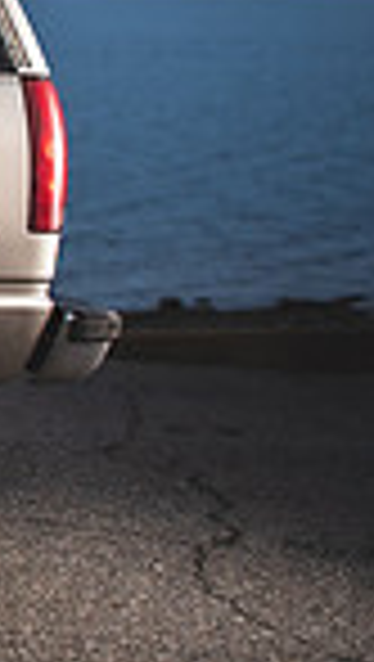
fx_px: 1793
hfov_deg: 9.0
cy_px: 16
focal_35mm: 102
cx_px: -837
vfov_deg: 20.3
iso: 100
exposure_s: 1/500
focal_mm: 24
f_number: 2.8
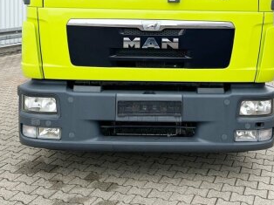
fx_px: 419
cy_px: 3
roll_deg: +0.7
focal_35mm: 53
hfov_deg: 36.1
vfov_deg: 26.1
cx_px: 160
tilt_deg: +1.4
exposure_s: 1/1196
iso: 50
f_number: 1.5
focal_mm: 5.7
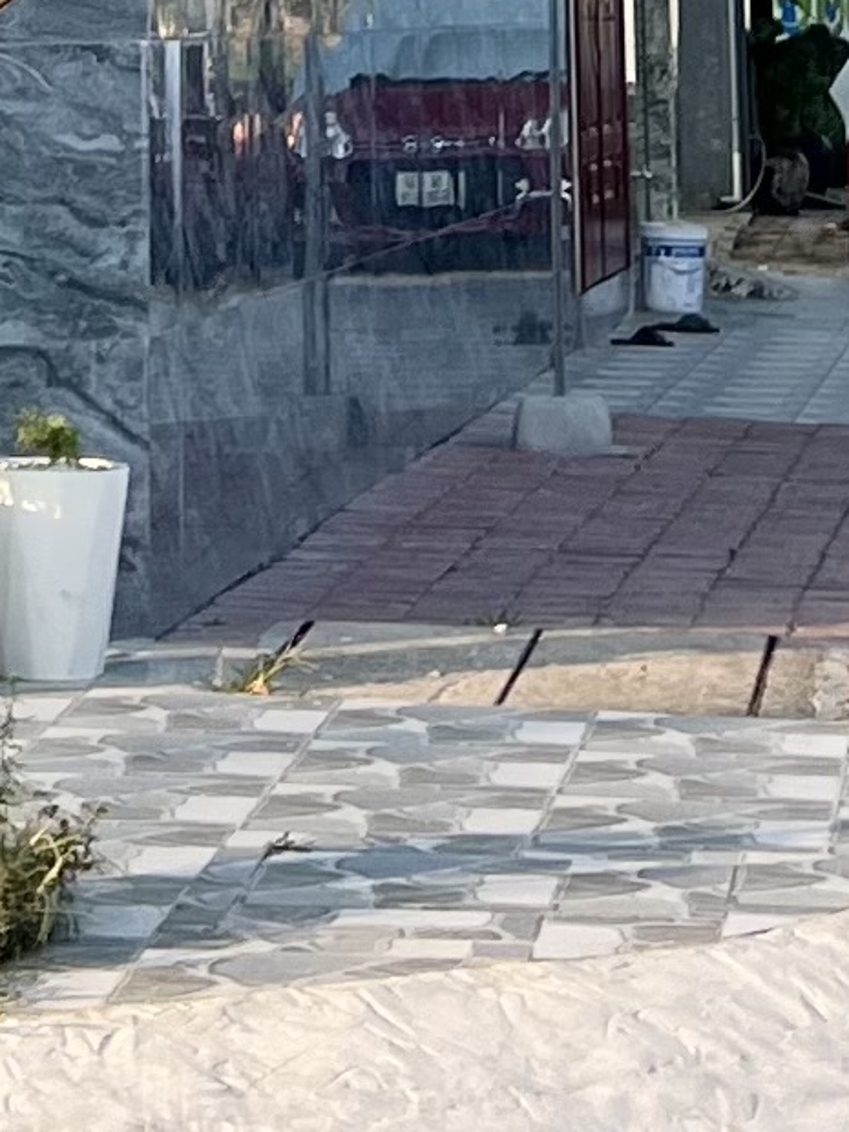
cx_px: 243
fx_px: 5527
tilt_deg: +17.9
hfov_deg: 8.8
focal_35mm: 169
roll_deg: +1.0
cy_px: -1629
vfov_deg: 10.1
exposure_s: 1/1621
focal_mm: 5.7
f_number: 1.5
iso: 50
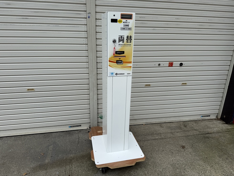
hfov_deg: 71.6
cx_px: 117
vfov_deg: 56.8
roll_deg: -1.5
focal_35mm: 24
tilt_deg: -18.4
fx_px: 162
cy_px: 88
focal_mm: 6.76
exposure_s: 1/4673
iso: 80
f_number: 1.78
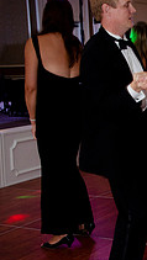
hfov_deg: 13.6
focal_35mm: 87
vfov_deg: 24.3
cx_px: 174
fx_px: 602
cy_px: 170
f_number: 3.8
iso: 1250
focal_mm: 26
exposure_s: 1/40
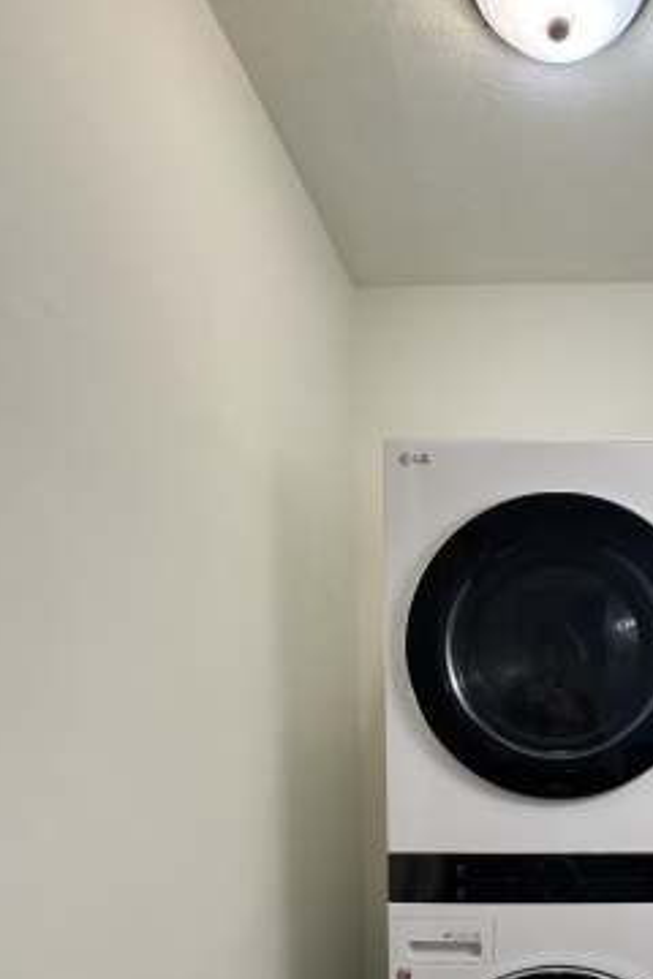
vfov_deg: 63.7
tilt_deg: -2.8
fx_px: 735
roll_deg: +0.1
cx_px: 571
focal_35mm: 27
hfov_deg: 44.2
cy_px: 725
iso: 250
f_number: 2.2
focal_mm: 2.22
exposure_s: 1/60
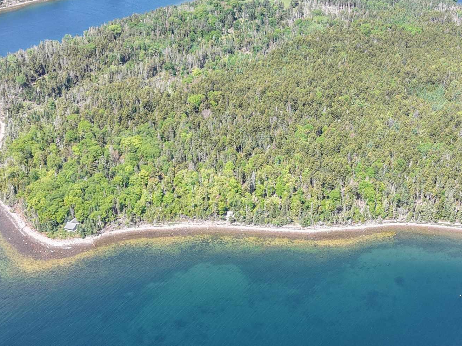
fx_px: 747
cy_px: 155
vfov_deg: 26.1
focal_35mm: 56
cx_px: 276
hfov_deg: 34.2
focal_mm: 8.67
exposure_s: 1/1500
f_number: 1.8
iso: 230
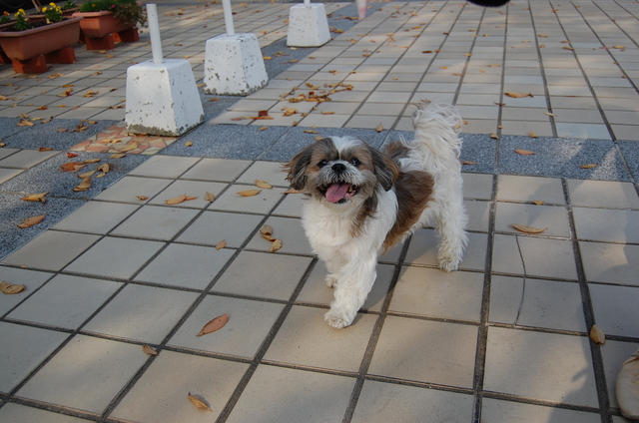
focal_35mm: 33
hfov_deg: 57.3
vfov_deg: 39.8
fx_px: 585
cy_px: 212
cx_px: 320
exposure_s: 1/1000
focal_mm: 22
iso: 200
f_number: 4
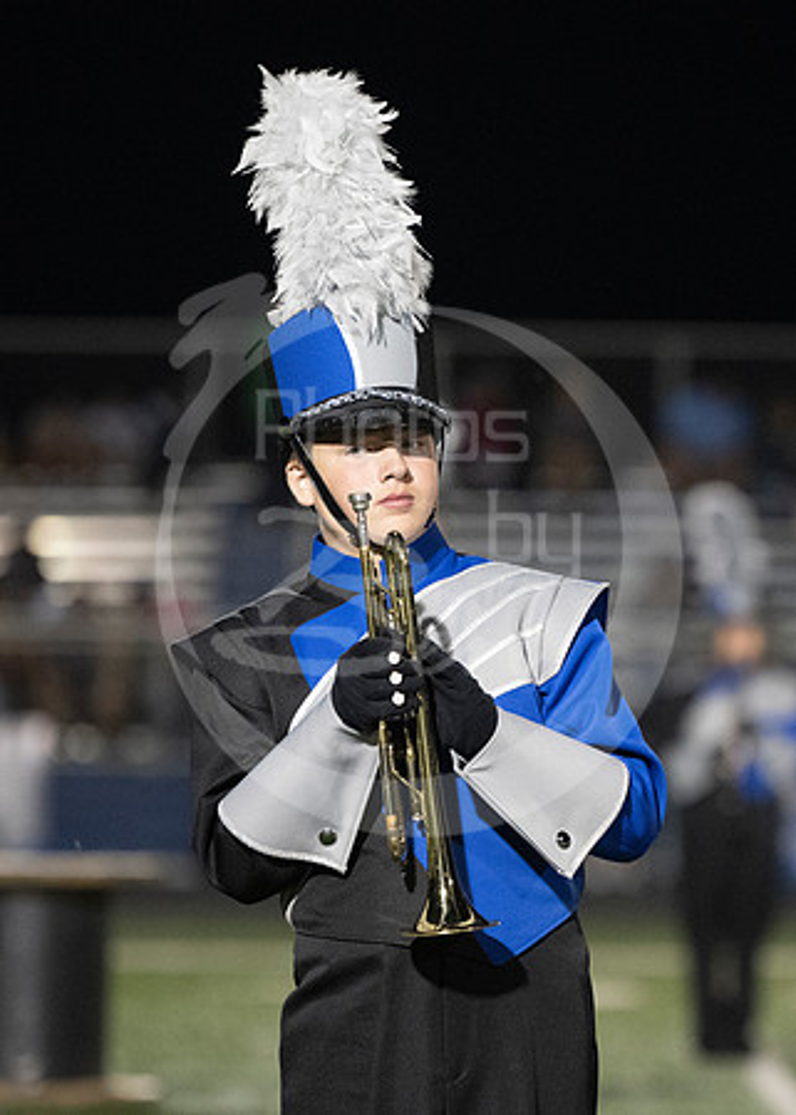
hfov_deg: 4.2
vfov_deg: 5.9
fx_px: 10836
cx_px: 689
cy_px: 686
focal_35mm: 342
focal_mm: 170
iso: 4000
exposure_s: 1/640
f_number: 2.8
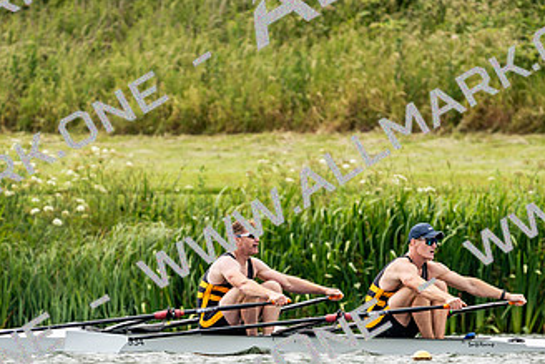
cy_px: 293
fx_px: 16069
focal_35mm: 1061
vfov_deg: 1.3
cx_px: 342
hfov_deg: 1.9
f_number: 6.3
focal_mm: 600
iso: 400
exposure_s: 1/2000
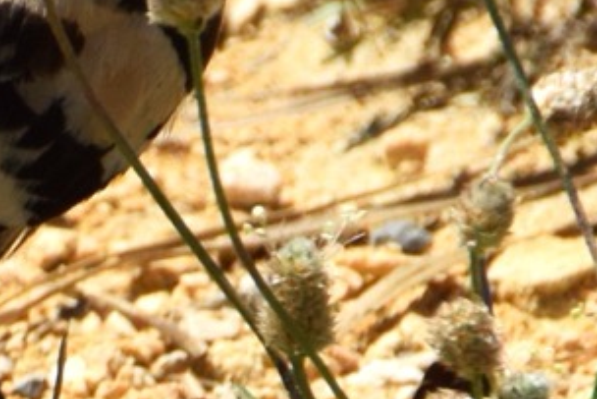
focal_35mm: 1973
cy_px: -150
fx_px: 32733
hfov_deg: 1.0
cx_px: -114
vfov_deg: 0.7
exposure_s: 1/1600
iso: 400
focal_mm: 250
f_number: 6.3
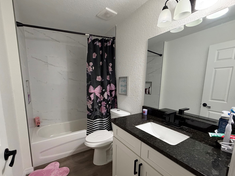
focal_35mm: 16
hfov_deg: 94.4
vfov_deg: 77.8
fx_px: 109
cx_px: 112
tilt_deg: -9.0
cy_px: 98
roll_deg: +0.0
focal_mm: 2.22
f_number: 2.2
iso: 400
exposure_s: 1/60
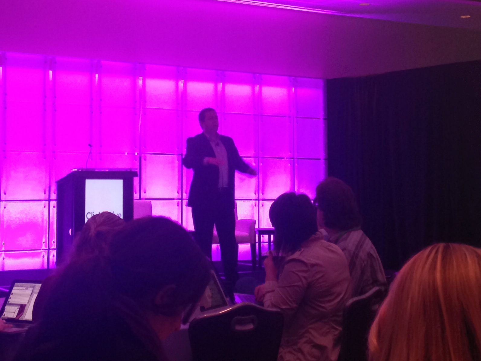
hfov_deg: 55.4
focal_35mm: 33
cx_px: 240
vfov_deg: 42.9
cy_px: 180
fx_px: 459
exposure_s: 1/20
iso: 160
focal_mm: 4.12
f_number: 2.4
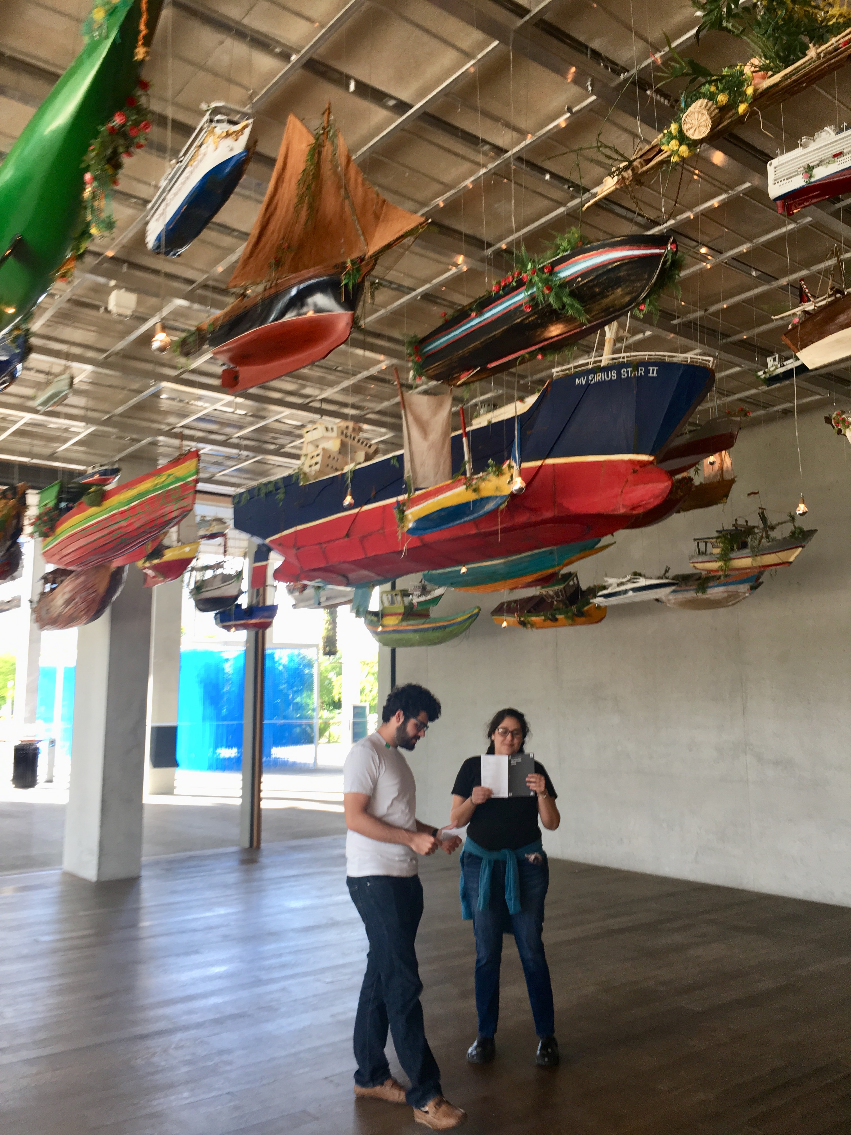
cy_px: 568
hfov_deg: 48.2
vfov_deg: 61.7
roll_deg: -1.4
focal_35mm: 29
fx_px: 951
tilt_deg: +8.2
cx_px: 426
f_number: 2.2
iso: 25
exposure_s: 1/60
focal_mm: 4.15
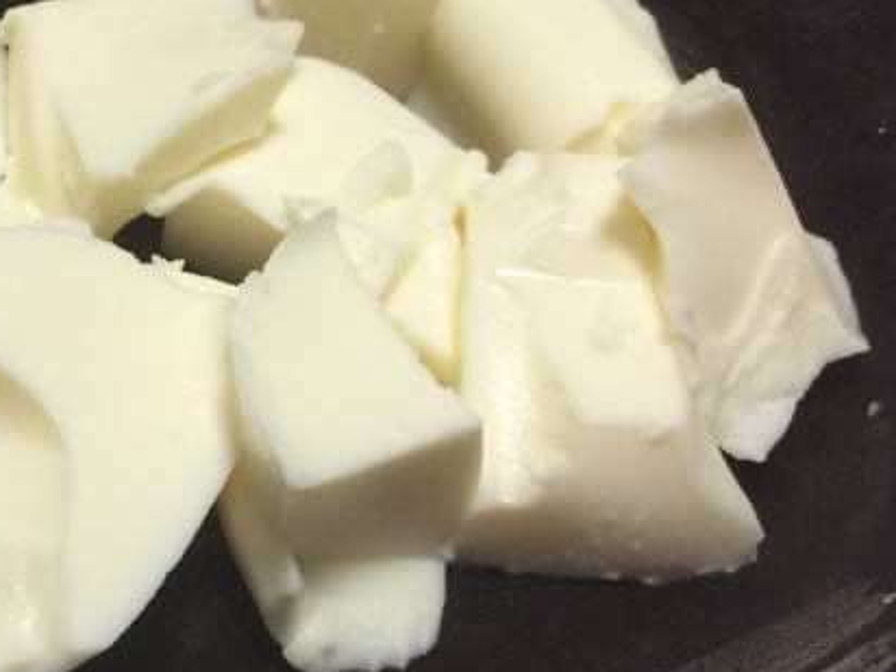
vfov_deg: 20.4
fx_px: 1864
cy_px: 346
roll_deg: -8.5
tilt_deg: -44.9
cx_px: 148
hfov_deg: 26.4
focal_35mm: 72
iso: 100
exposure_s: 1/33
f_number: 2.2
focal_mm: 4.15
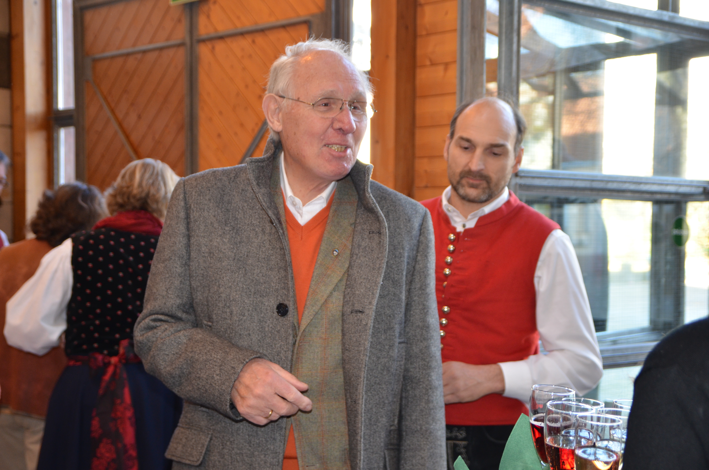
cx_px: 354
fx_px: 1032
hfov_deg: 37.9
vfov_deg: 25.6
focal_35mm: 52
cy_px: 235
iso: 560
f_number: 3.3
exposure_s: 1/60
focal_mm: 35
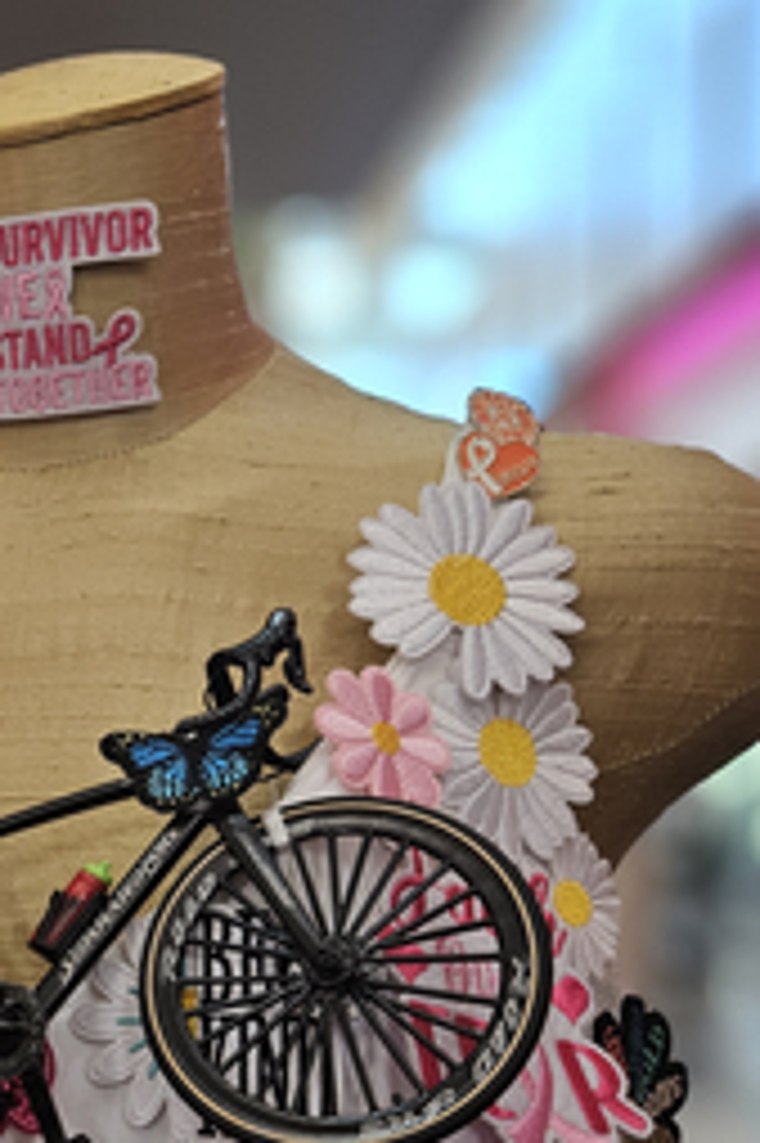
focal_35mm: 49
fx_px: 1554
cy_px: 783
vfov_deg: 39.8
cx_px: -207
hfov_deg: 24.3
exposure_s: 1/120
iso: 250
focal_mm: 5.4
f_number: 1.8
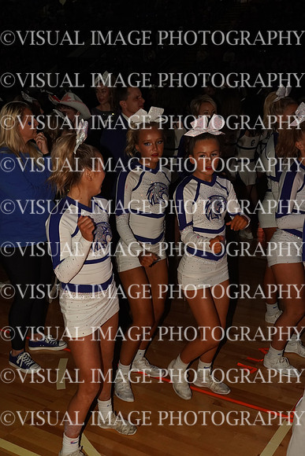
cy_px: 228
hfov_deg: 29.0
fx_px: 591
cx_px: 152
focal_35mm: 46
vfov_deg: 42.3
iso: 1600
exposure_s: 1/200
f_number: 6.3
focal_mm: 31
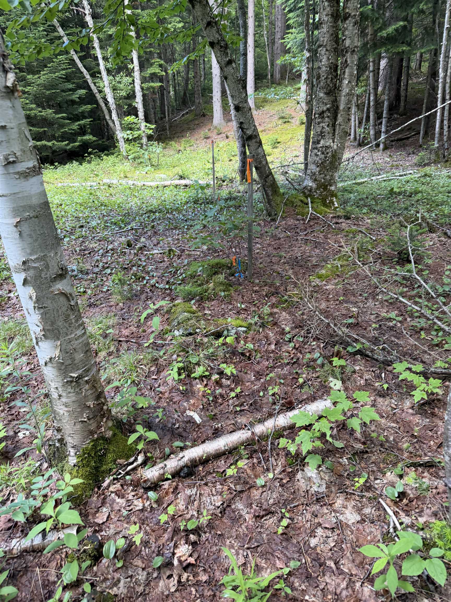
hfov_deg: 56.8
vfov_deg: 71.6
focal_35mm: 24
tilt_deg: -24.5
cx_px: 226
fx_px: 417
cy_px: 301
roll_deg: +2.3
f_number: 1.78
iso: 200
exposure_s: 1/109
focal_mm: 6.76
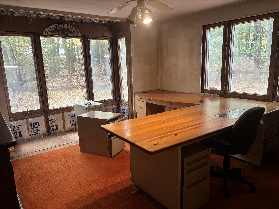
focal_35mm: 26
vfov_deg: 53.1
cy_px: 104
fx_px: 210
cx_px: 140
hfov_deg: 67.3
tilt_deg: -13.5
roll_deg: +1.7
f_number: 1.6
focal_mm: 5.96
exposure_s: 1/60
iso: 250
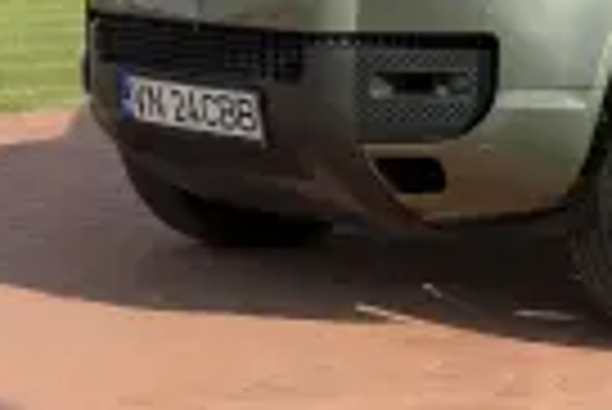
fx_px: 2246
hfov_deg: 14.9
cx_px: 783
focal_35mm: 132
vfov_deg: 10.3
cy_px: -63
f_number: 1.78
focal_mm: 6.76
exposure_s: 1/4098
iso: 64
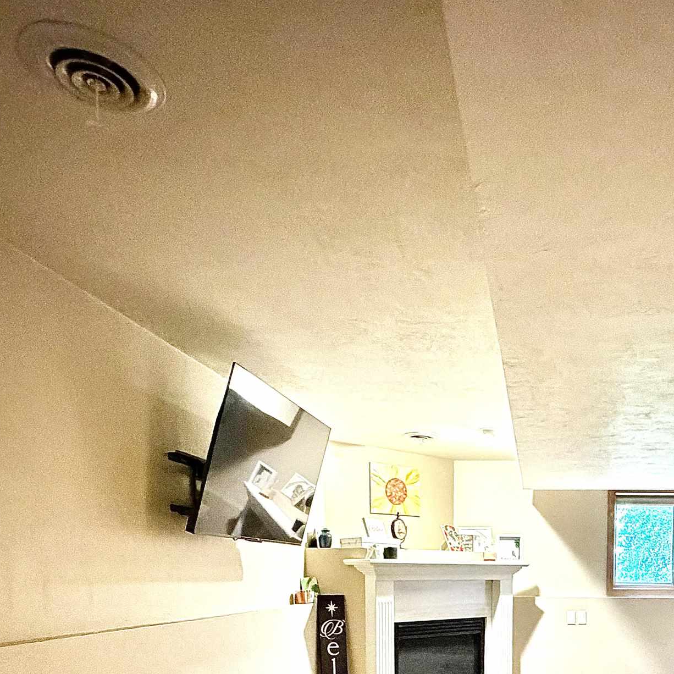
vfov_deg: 46.7
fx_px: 683
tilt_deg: -4.3
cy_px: 622
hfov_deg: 50.0
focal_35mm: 31
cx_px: 520
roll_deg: -0.4
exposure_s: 1/40
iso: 1250
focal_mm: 2.22
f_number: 2.2
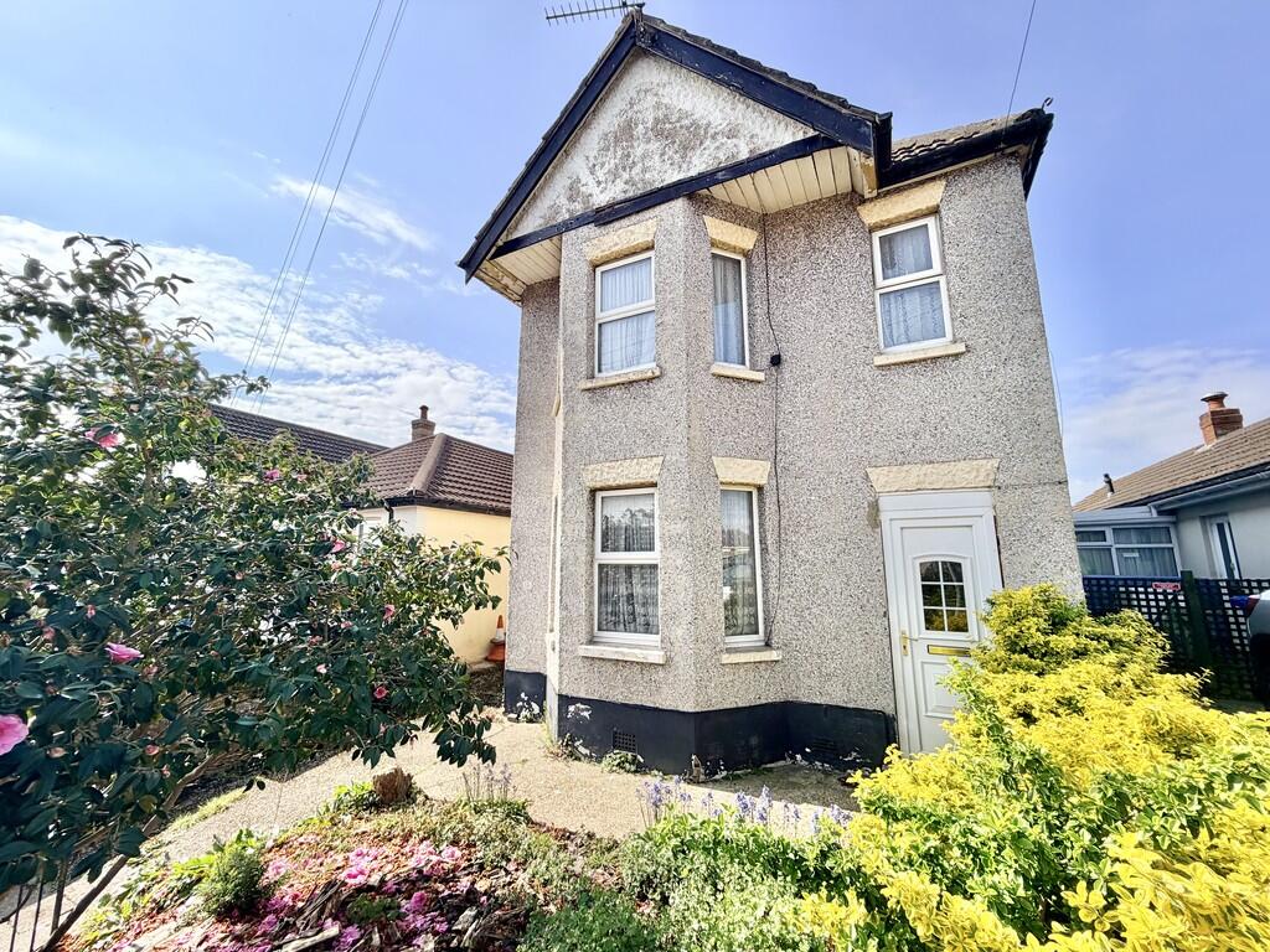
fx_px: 514
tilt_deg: +10.0
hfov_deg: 102.1
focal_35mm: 14
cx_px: 635
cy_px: 476
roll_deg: +0.6
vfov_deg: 85.7
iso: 25
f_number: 2.2
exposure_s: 1/1050
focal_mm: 2.22
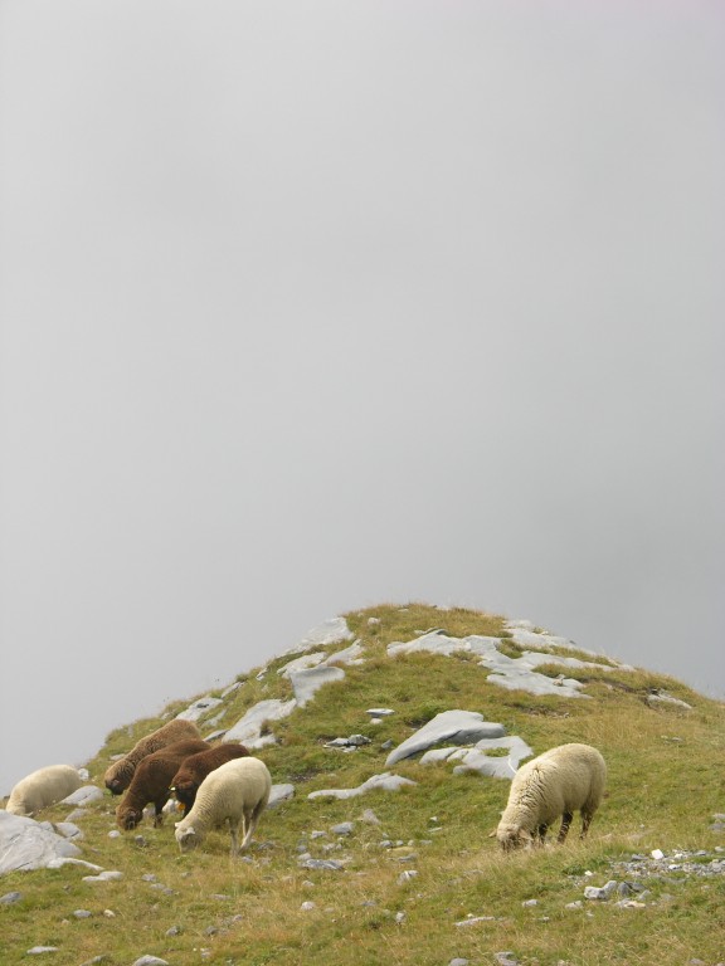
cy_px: 483
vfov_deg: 16.4
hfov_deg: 12.3
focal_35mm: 120
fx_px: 3351
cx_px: 362
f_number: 5.3
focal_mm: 29.5
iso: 50
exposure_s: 1/270
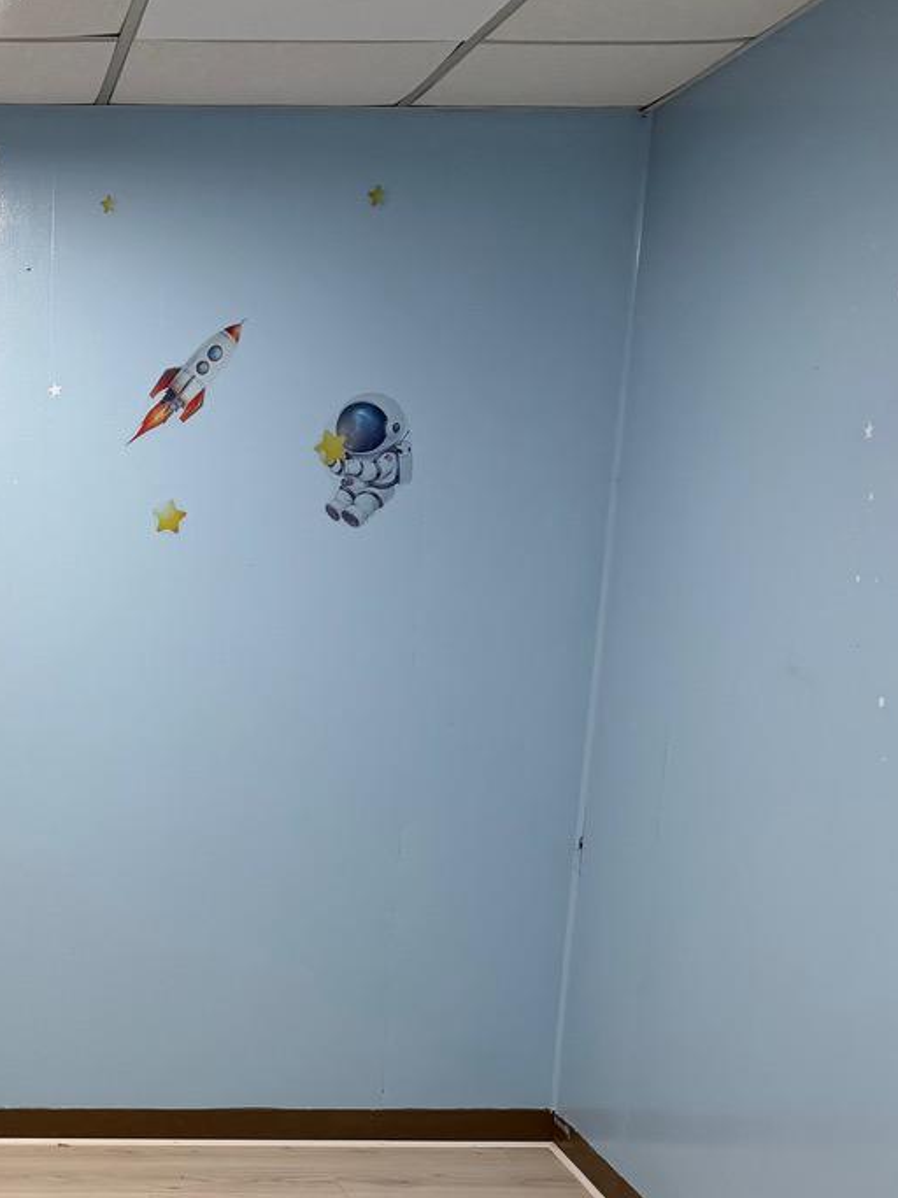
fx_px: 1868
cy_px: 1031
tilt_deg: -14.6
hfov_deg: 25.3
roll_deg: -0.4
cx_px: -65
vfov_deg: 34.0
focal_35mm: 54
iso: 200
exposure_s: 1/60
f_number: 1.78
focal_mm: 6.76
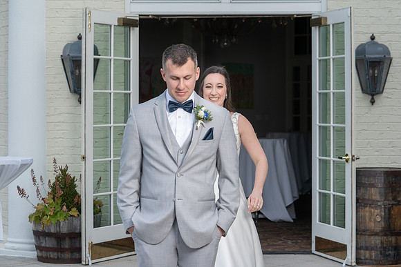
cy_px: 133
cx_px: 212
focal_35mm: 96
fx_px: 1065
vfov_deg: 14.3
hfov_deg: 21.3
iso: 100
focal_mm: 89
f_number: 5.6
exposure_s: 1/250
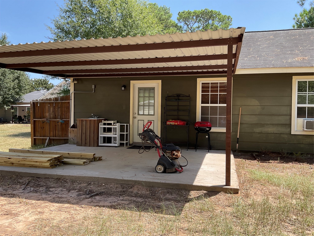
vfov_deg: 48.2
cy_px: 118
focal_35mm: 29
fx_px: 263
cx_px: 157
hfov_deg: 61.7
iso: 16
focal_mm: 3
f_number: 1.8
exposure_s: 1/514
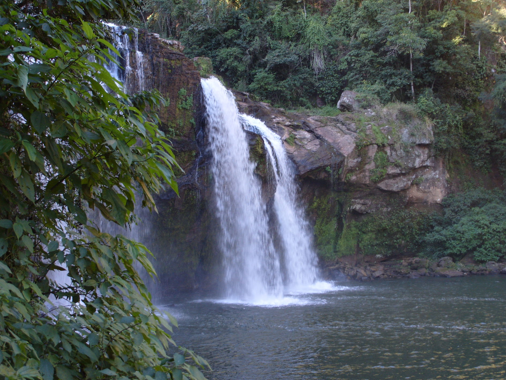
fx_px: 746
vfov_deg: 28.6
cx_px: 248
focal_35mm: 51
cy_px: 187
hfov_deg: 37.5
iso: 100
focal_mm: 11.1
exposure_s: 1/60
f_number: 3.1
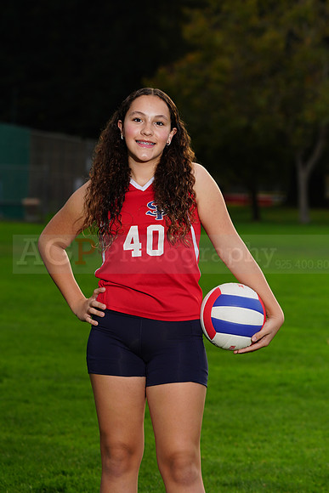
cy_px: 246
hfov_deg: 6.9
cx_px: 164
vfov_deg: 10.4
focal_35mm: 198
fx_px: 2712
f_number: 9
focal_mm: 198
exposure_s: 1/250
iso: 160
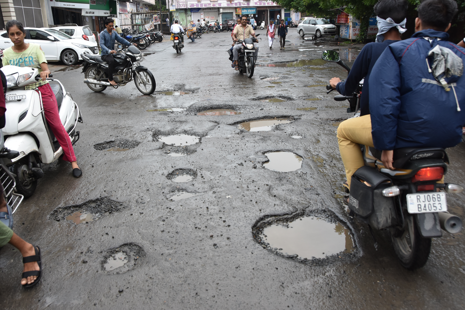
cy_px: 155
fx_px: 426
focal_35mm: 33
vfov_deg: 40.0
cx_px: 232
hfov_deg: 57.2
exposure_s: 1/500
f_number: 8
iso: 450
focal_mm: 22
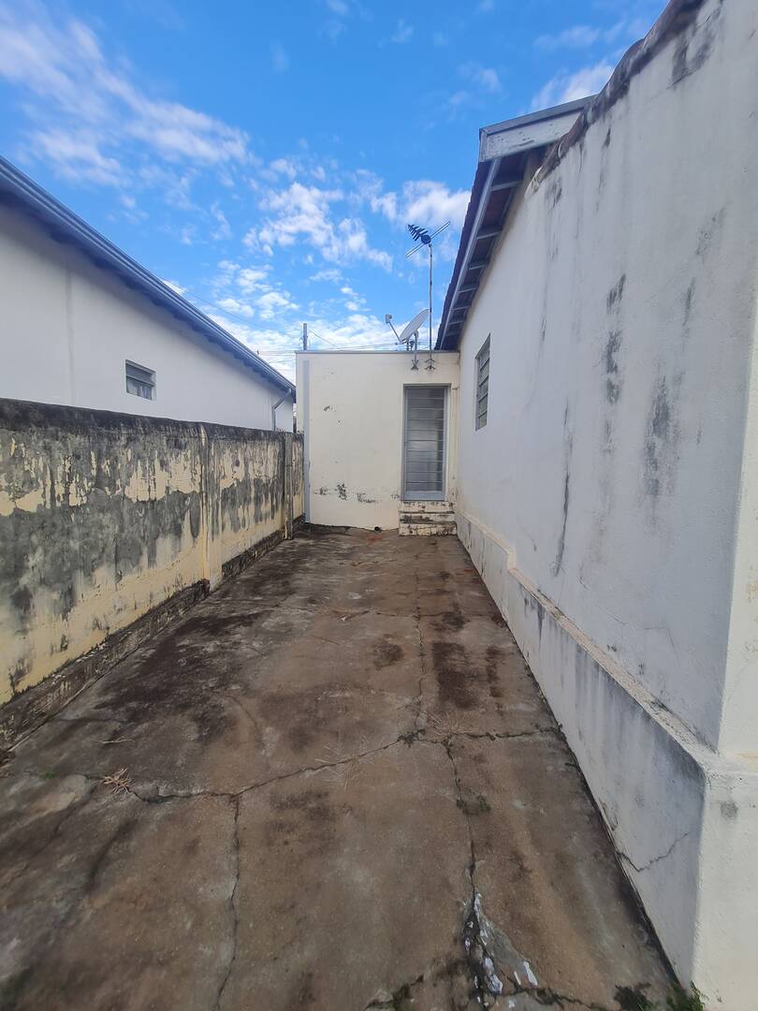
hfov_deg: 89.9
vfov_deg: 106.2
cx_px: 379
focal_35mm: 13
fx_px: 380
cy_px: 506
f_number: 2.2
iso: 50
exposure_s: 1/449
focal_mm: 1.74
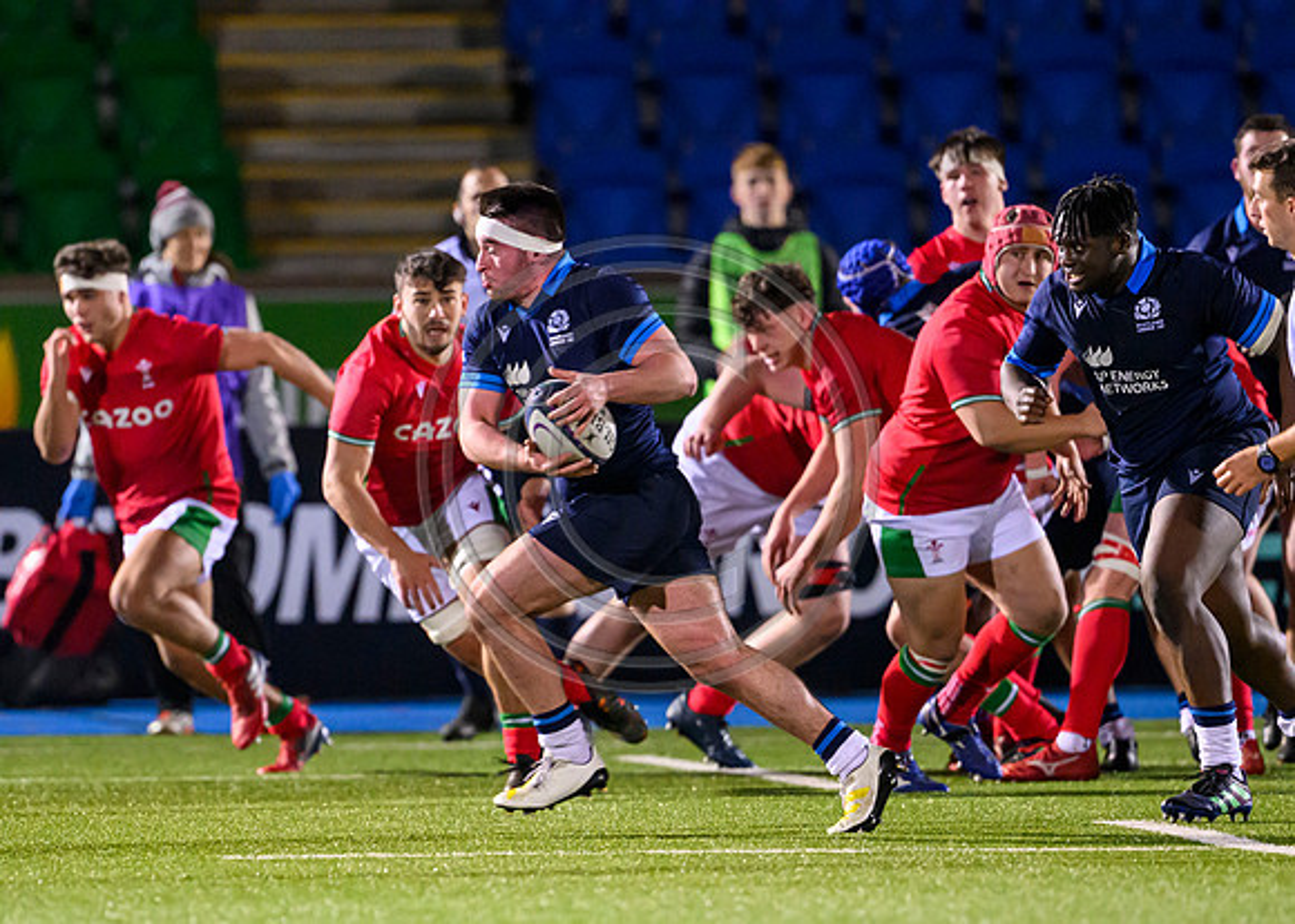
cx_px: 582
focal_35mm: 660
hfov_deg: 3.1
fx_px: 24261
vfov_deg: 2.2
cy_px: 727
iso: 6400
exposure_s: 1/800
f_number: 3.2
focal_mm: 400
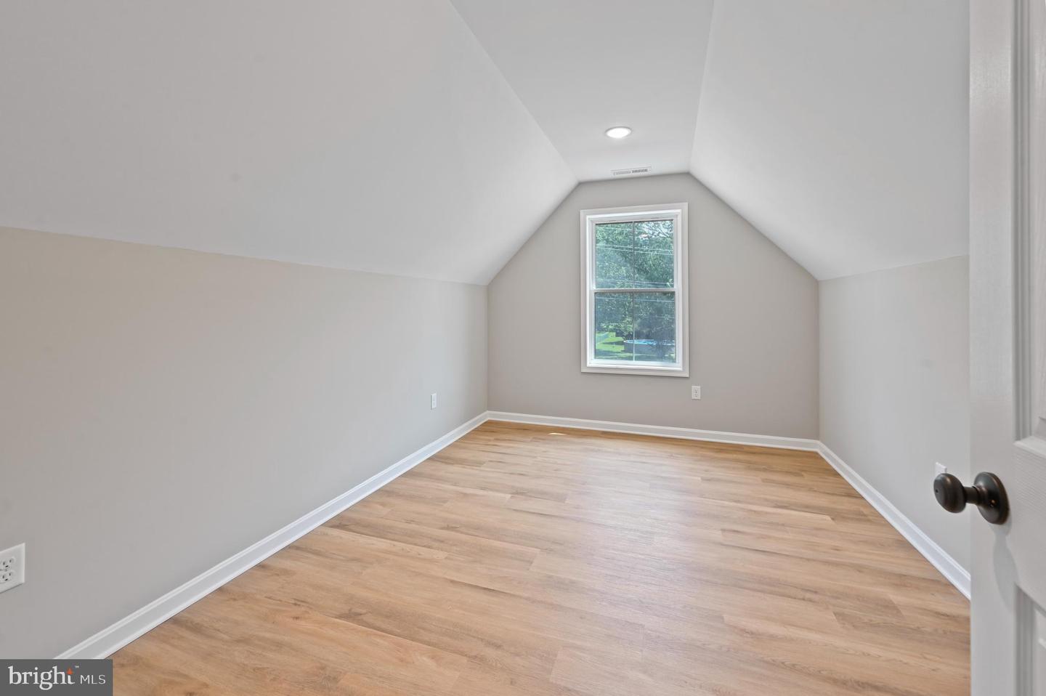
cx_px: 523
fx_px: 406
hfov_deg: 104.3
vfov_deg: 81.1
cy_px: 348
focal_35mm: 14
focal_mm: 14
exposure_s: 1/6
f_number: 9
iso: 250
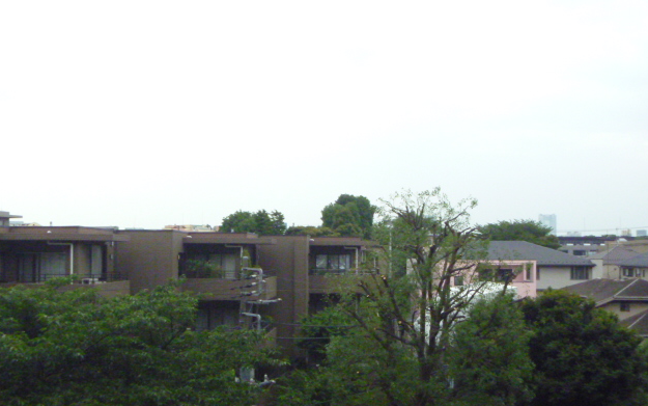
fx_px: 671
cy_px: 240
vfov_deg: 33.5
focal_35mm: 38
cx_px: 322
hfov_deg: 51.5
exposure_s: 1/1000
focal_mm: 6.3
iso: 800
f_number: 5.6
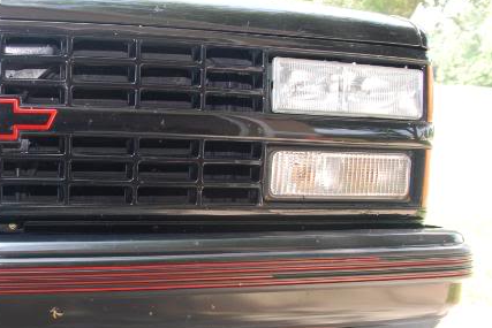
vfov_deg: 22.1
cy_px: 222
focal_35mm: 61
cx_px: -17
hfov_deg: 30.1
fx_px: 837
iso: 200
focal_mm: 17
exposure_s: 1/60
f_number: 4
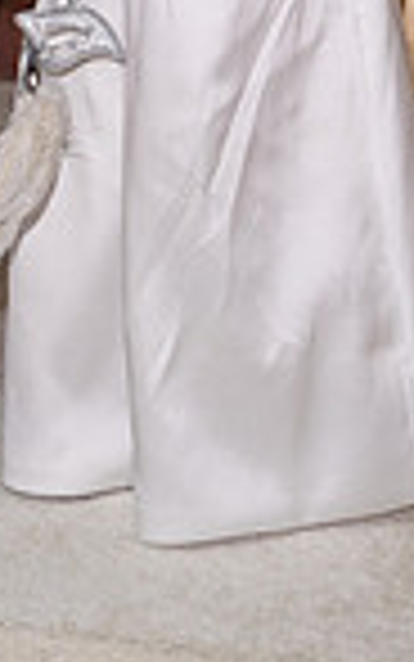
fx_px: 2417
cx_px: 104
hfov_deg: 9.8
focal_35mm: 134
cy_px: -266
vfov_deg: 14.7
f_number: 5.6
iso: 800
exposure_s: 1/160
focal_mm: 43
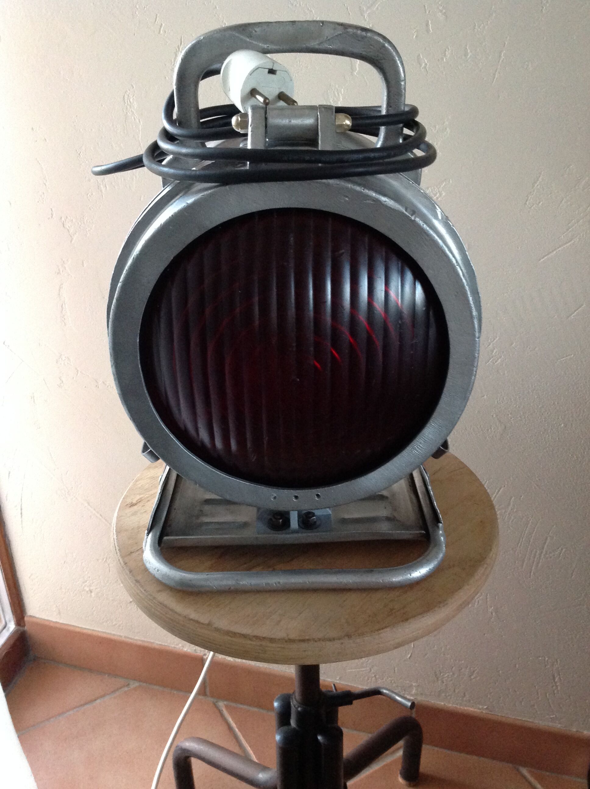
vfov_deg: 52.7
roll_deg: +3.0
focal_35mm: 35
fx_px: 797
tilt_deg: -27.2
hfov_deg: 40.6
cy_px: 394
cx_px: 295
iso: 400
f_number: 2.4
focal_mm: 4.28
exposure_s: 1/15
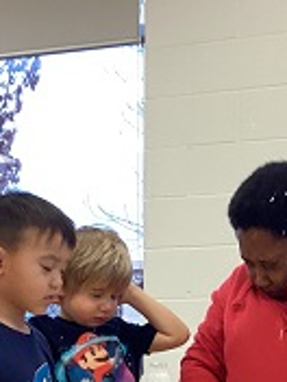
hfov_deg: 16.8
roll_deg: +2.0
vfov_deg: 21.9
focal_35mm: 88
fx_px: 973
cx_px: 139
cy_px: 316
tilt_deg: +1.6
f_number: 2.4
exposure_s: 1/60
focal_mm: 3.3
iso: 100
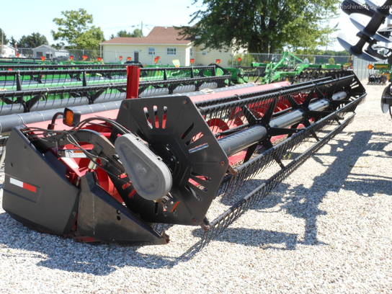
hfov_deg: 47.9
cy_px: 147
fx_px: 442
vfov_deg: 36.8
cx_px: 196
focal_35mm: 39
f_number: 4.3
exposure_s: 1/200
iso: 80
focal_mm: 6.9
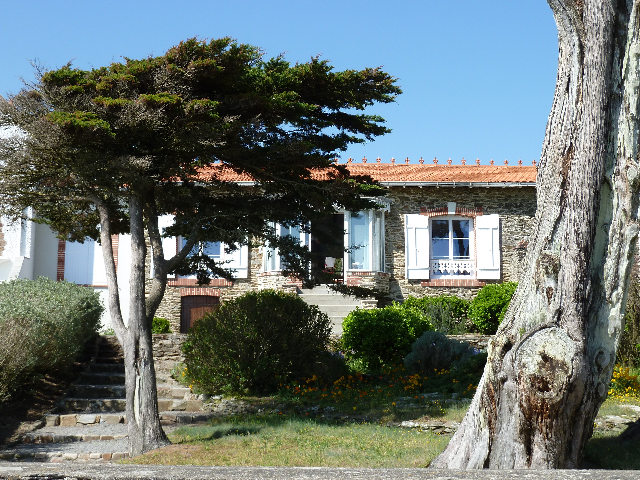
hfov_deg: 36.8
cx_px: 320
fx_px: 961
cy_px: 240
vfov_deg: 28.0
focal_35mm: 52
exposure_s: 1/400
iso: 80
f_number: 3.8
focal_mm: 8.5
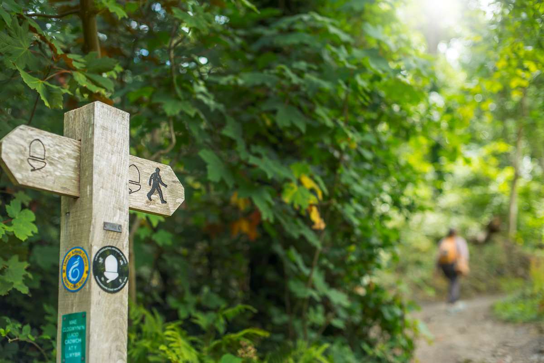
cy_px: 182
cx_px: 272
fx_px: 756
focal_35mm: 50
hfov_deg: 39.6
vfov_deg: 27.0
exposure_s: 1/250
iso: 125
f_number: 2.5
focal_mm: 50
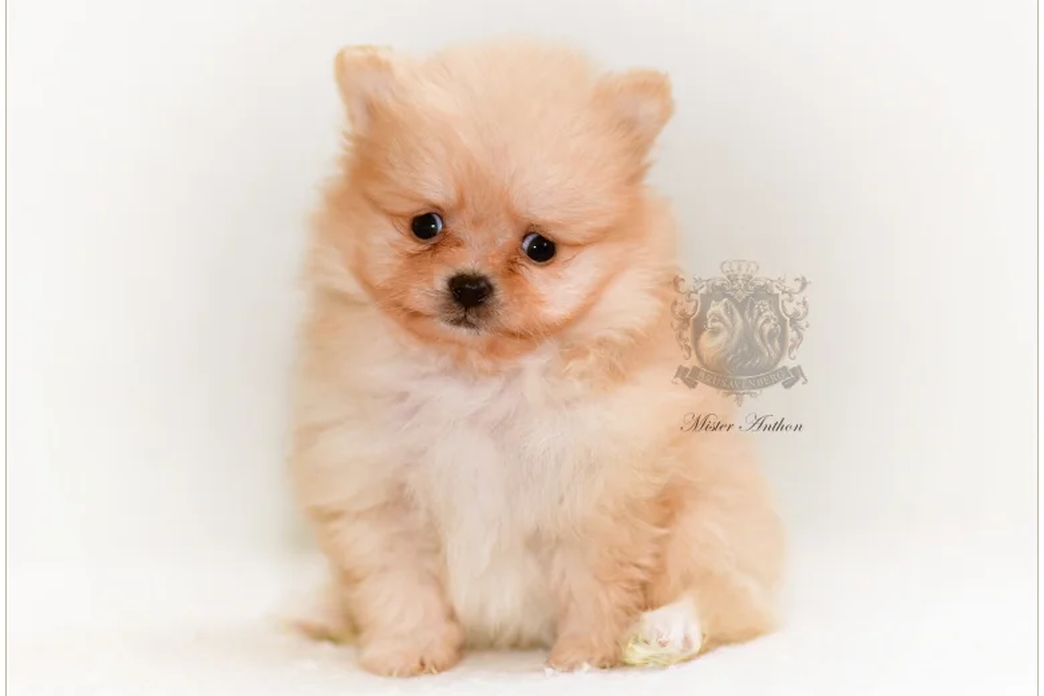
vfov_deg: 16.1
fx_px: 2465
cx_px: 522
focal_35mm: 85
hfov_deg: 23.9
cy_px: 348
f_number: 2
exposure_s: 1/250
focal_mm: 85
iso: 250
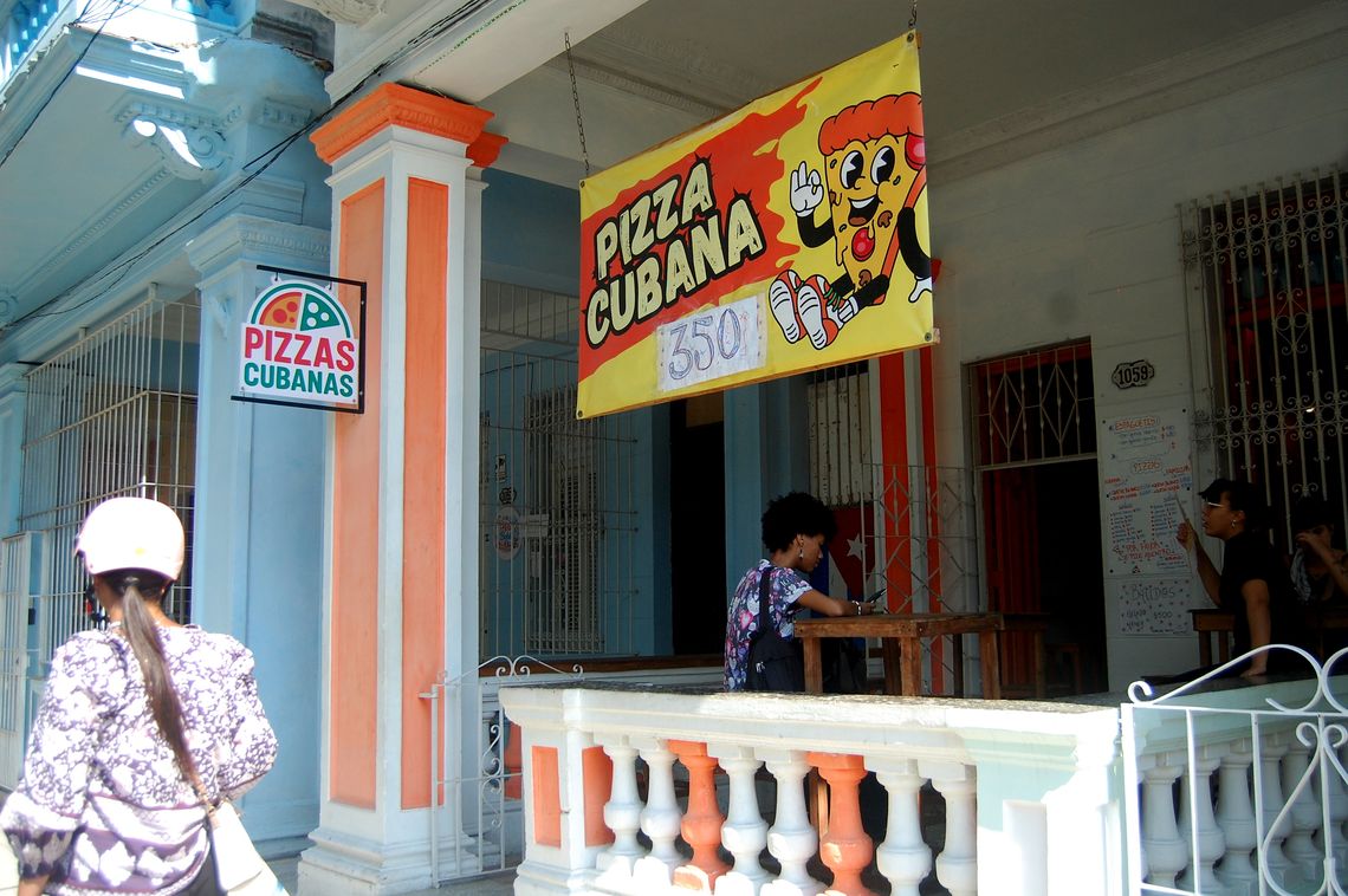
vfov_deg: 39.9
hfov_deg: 57.3
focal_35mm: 33
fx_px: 1235
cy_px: 448
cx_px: 674
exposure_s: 1/800
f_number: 3.8
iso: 400
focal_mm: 22
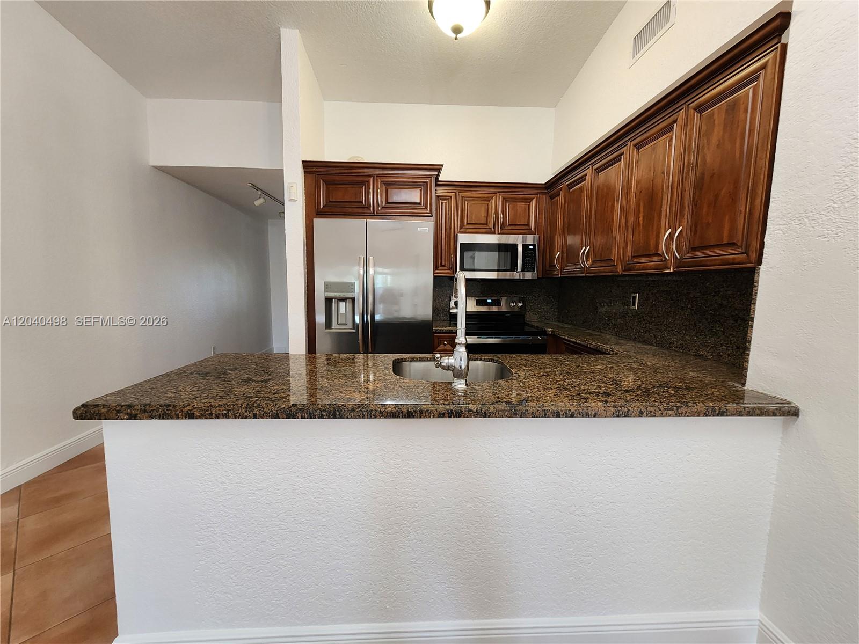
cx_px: 430
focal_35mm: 13
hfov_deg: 106.2
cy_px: 322
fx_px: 323
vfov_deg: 89.9
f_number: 2.2
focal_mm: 2.2
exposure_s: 1/60
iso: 250
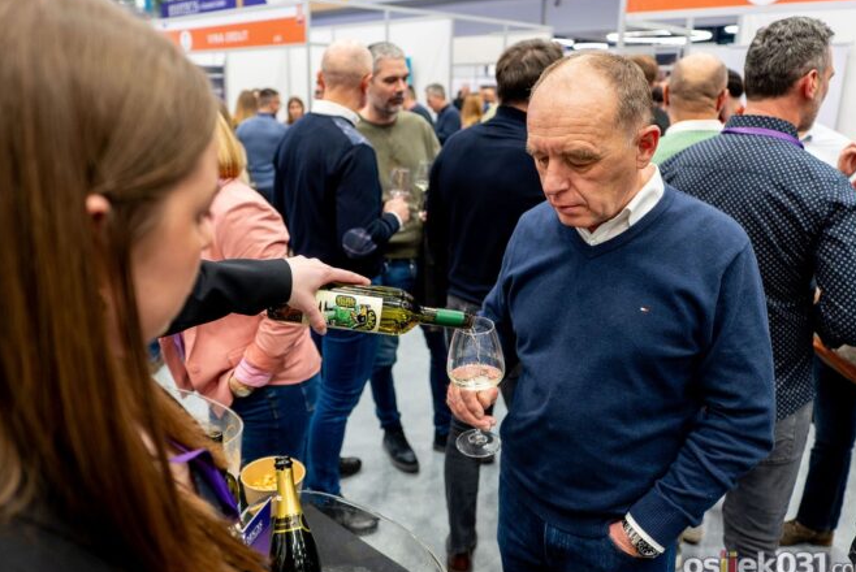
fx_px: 666
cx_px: 393
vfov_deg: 46.5
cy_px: 275
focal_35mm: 28
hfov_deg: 65.3
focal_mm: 24
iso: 2000
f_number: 2.8
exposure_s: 1/160
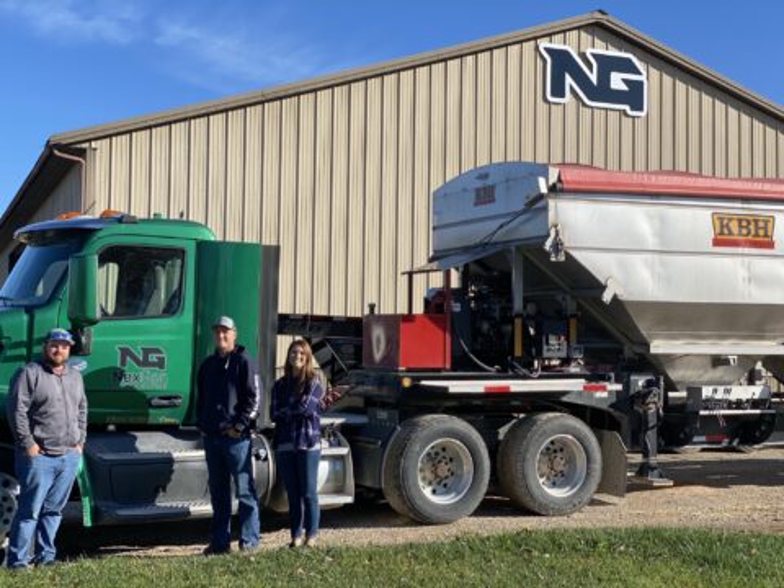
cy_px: 294
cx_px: 392
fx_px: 1178
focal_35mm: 52
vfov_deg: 28.0
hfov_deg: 36.8
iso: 20
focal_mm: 6
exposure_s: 1/1115
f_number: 2
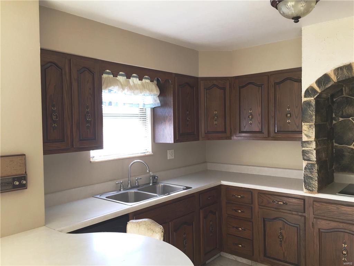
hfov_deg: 61.7
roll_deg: -0.1
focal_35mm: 29
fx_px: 297
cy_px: 133
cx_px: 177
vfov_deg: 48.2
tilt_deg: -2.0
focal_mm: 4.15
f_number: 2.2
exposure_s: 1/40
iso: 32
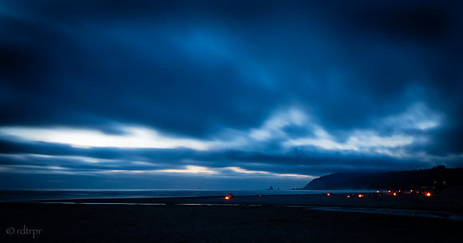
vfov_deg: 38.2
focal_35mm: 29
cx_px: 248
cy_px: 127
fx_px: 351
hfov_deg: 66.8
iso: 100
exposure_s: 30
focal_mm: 24
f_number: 16
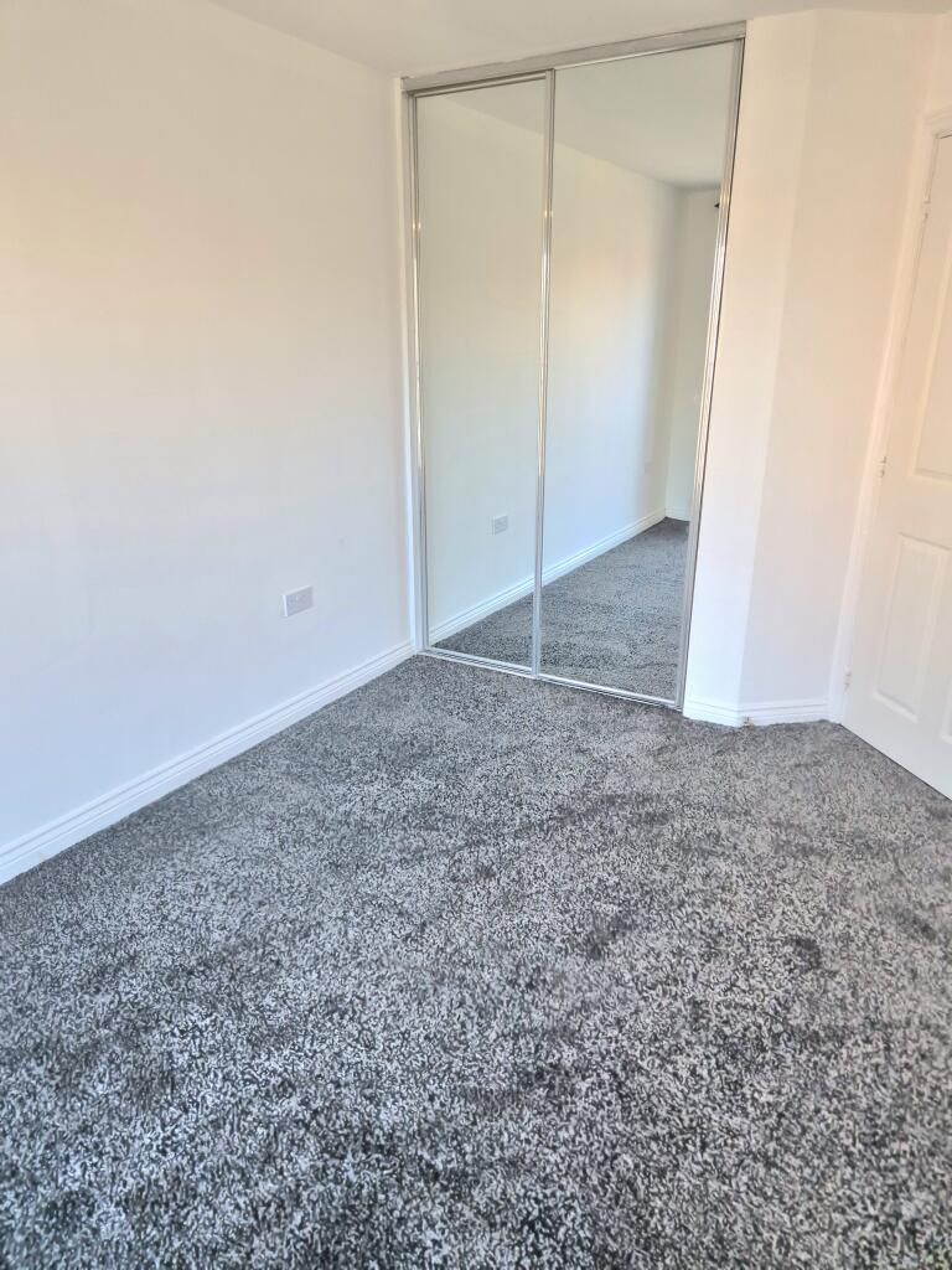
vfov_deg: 73.9
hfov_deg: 58.9
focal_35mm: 23
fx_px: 843
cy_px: 635
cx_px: 476
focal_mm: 5.4
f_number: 1.8
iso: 125
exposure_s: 1/100
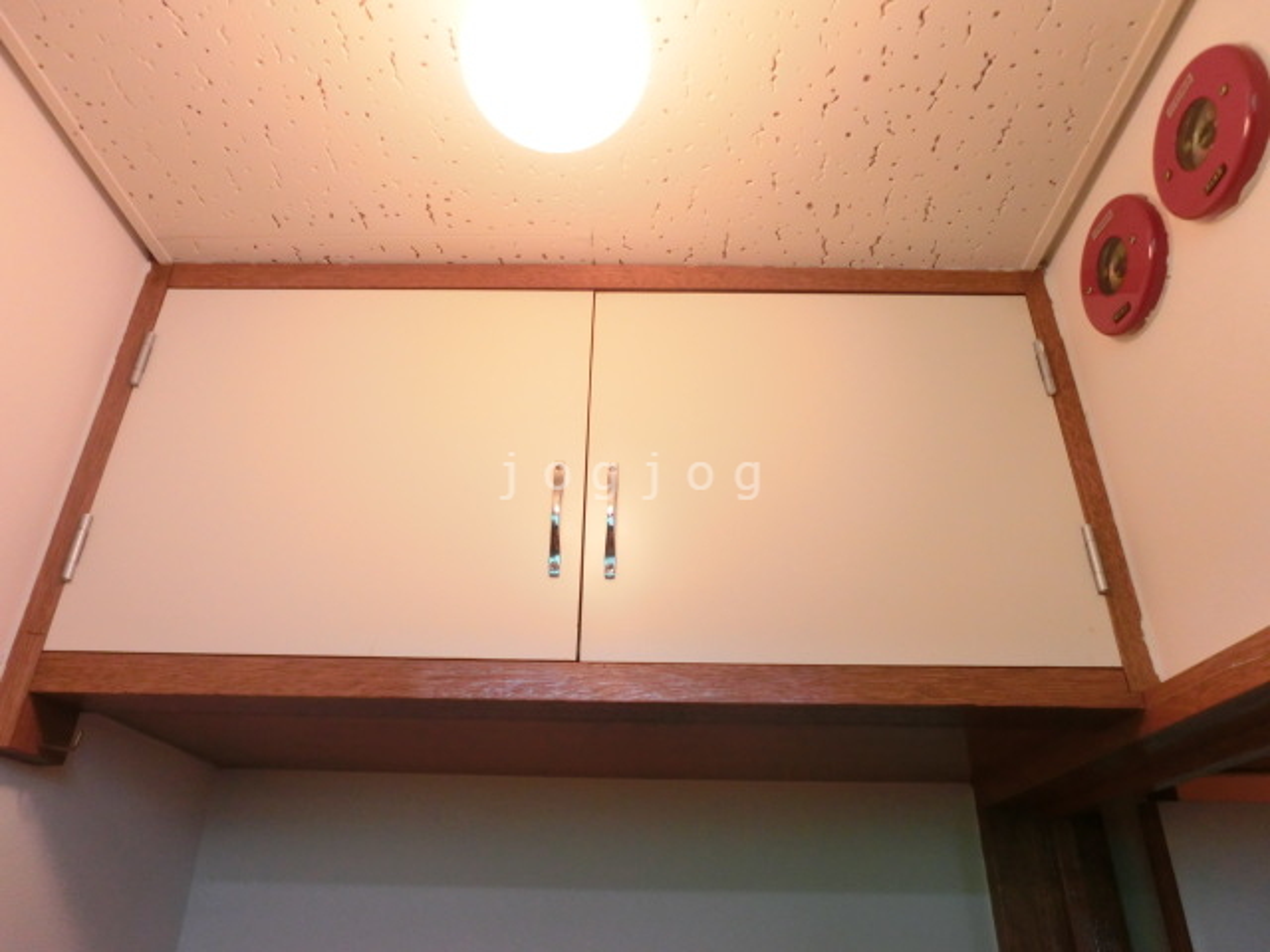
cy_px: 476
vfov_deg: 56.8
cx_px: 635
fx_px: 881
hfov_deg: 71.6
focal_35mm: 24
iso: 320
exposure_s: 1/125
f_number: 3
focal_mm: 4.24
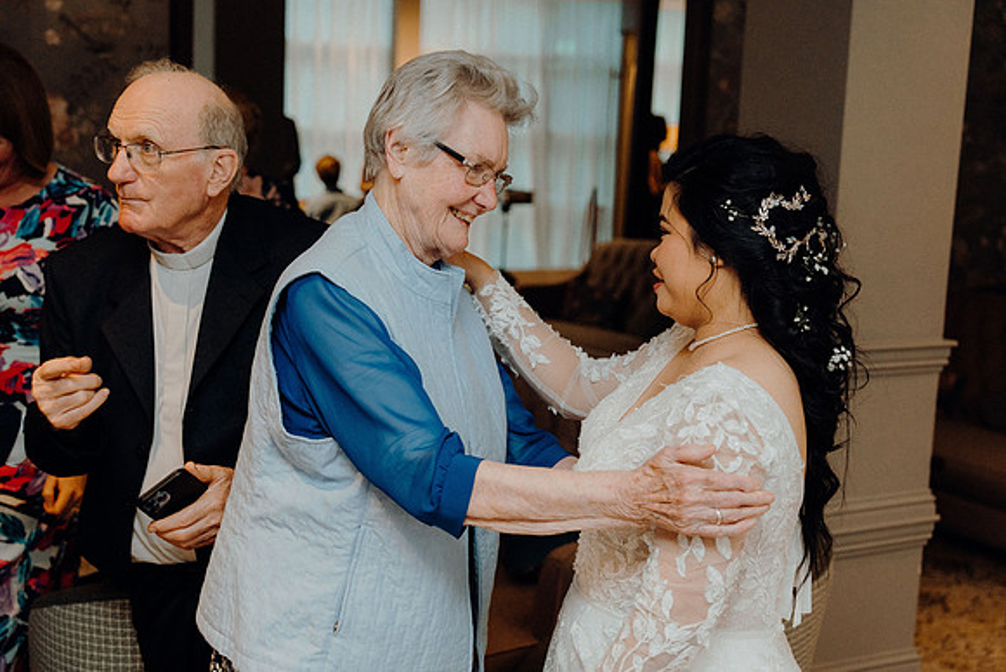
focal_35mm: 50
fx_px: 1397
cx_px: 503
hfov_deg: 39.6
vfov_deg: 27.0
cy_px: 336
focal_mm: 50
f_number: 3.5
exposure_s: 1/160
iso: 3200
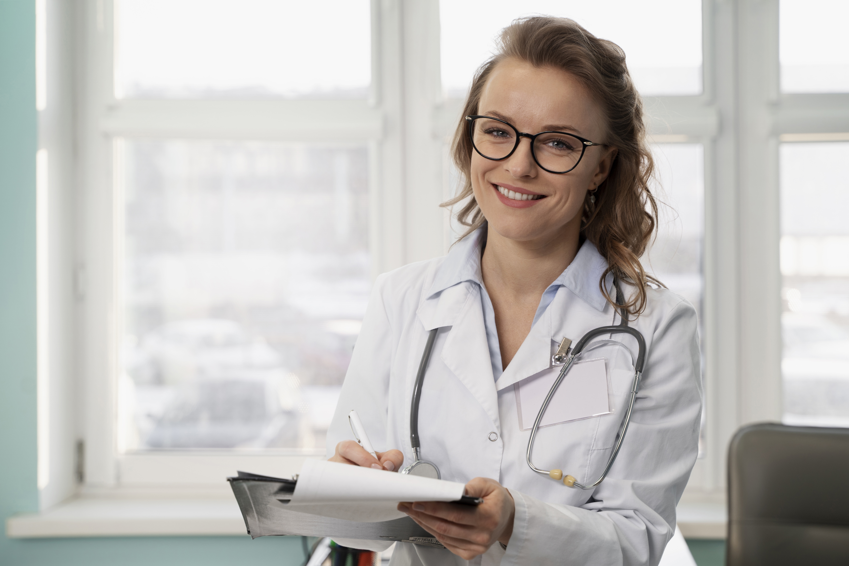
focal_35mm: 60
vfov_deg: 22.6
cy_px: 283
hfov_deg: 33.4
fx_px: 1415
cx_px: 424
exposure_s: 1/100
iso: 125
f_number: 4.5
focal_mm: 60
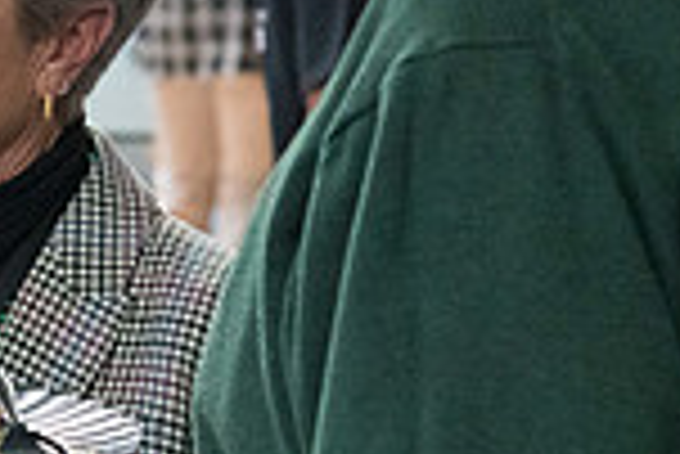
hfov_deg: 6.2
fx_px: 6164
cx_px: -360
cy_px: 240
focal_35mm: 326
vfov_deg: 4.2
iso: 4000
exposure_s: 1/250
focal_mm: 85
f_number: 5.6
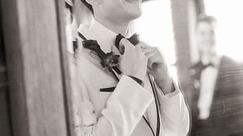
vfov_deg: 11.9
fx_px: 650
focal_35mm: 101
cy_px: 35
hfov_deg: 21.0
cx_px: 178
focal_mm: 50
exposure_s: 1/160
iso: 6400
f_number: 1.6
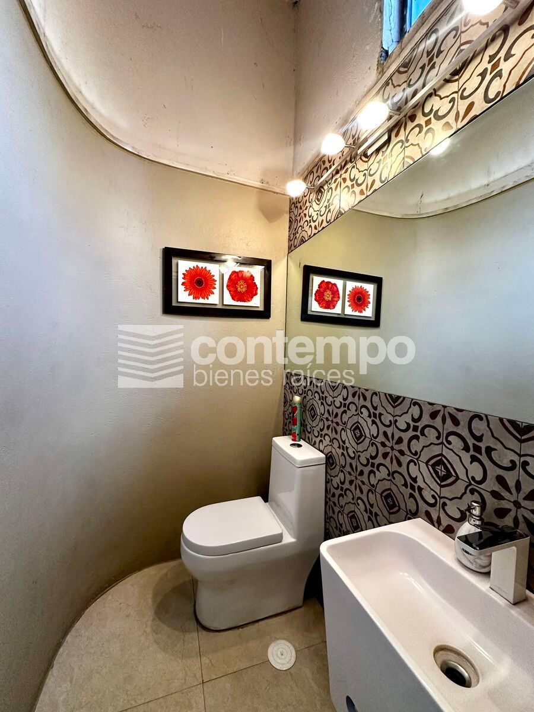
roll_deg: -2.5
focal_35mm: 14
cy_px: 356
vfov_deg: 102.1
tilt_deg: +0.5
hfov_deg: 85.7
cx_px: 267
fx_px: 288
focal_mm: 2.22
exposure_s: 1/60
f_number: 2.2
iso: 250
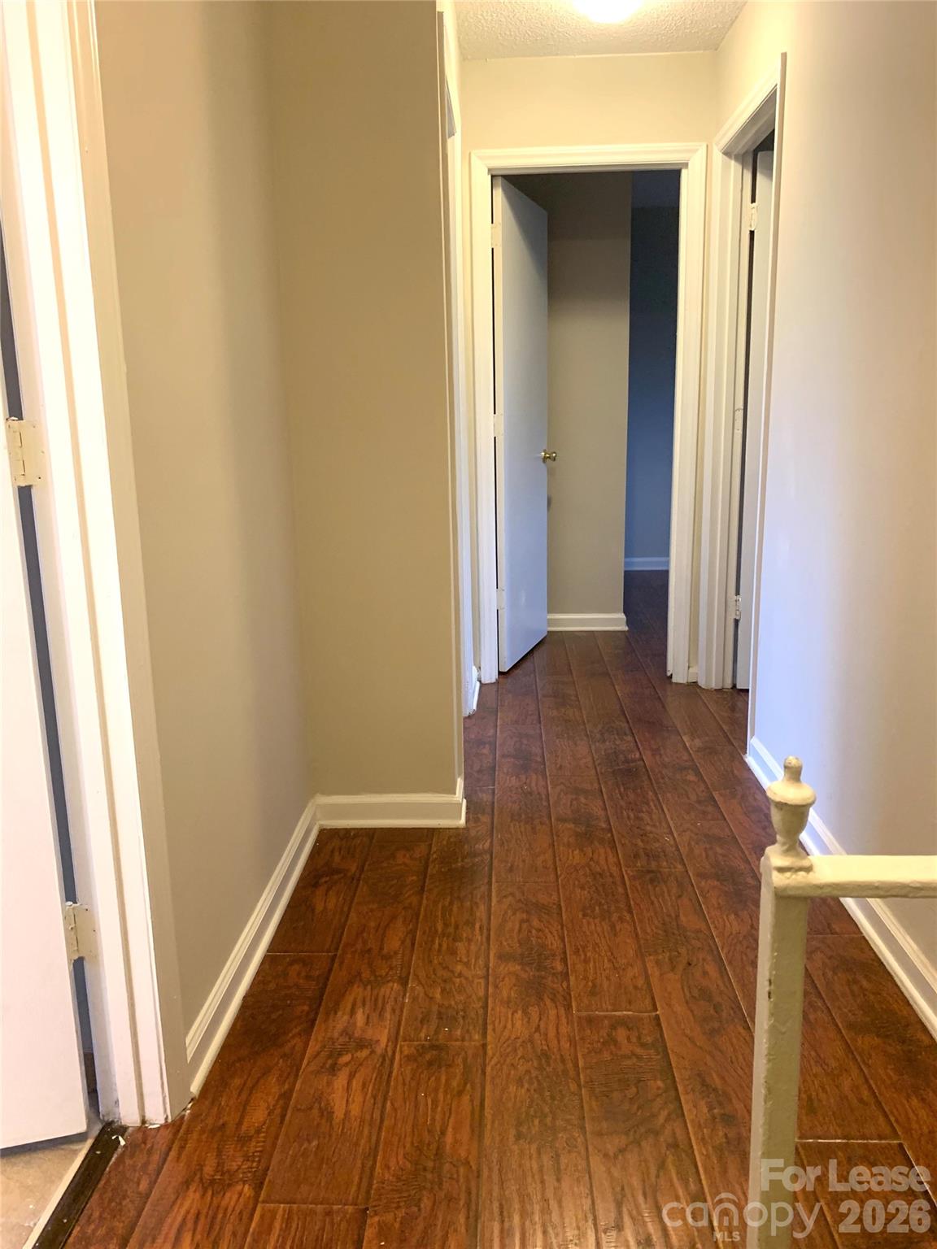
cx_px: 468
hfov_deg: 53.1
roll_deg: +1.2
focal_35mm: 26
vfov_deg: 67.3
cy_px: 624
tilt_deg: -11.0
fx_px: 938
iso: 200
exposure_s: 1/60
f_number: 1.8
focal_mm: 4.25
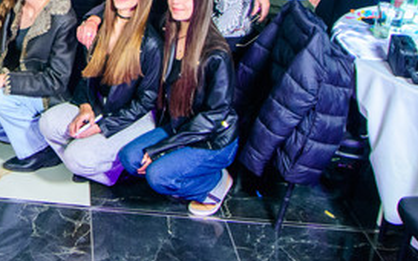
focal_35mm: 61
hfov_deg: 30.3
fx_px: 694
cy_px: -41
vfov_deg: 20.1
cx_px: -34
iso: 2500
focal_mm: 17
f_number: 3.2
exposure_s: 1/60
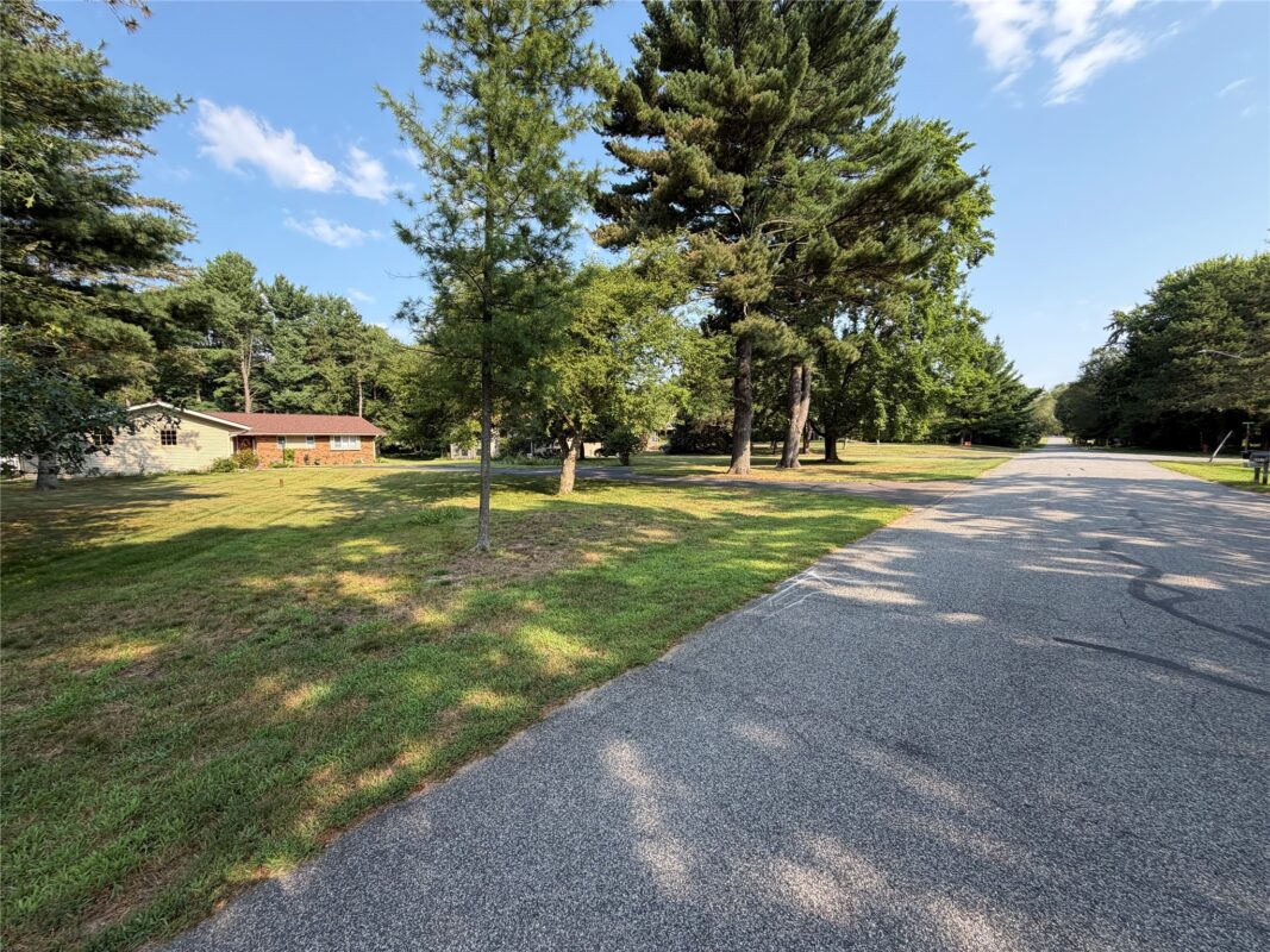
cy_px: 476
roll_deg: +0.8
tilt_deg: -3.1
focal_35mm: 14
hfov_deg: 102.1
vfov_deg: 85.7
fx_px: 514
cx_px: 635
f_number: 2.2
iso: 50
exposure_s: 1/502
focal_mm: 2.22
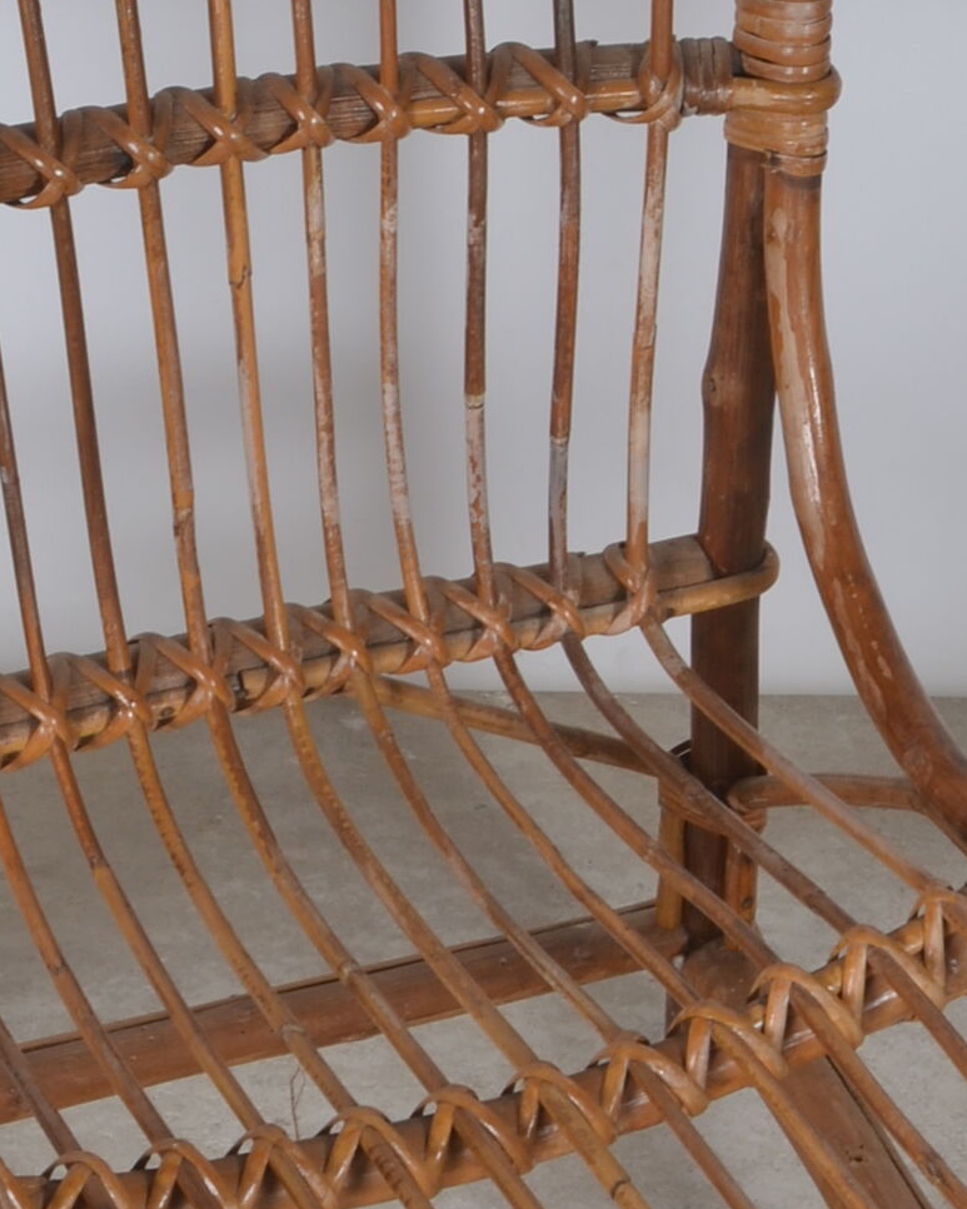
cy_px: 944
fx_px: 4614
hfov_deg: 12.0
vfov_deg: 14.8
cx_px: 369
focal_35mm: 129
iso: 100
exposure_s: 1/125
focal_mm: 24
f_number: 14
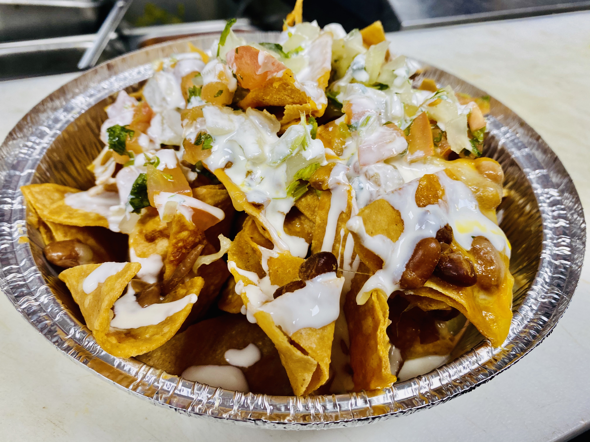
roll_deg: -3.4
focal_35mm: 26
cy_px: 221
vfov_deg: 53.1
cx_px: 295
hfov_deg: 67.3
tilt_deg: -43.1
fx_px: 443
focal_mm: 4.25
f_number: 1.8
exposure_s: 1/60
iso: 80
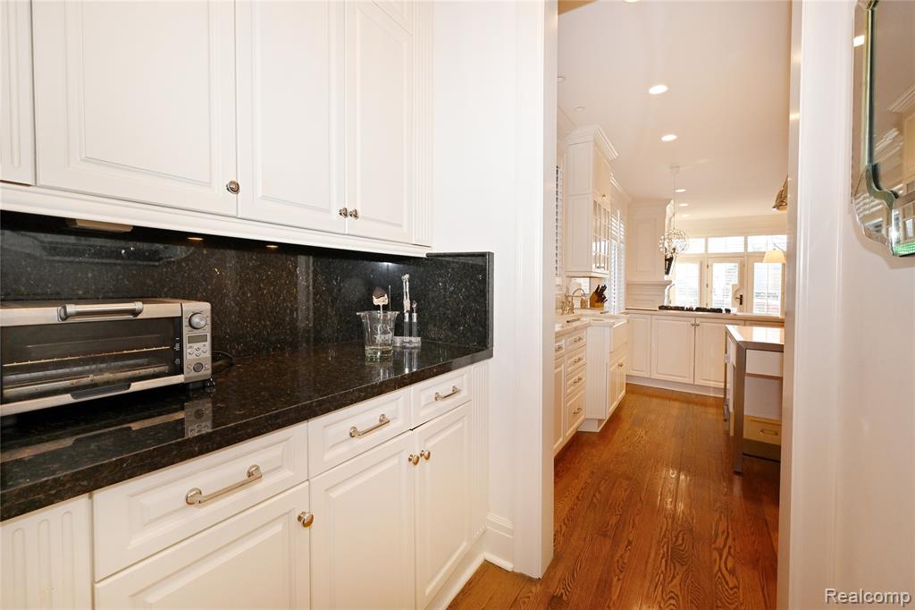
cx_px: 458
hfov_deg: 104.3
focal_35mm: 14
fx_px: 356
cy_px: 305
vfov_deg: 81.2
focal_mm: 14
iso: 800
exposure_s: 1/60
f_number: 10
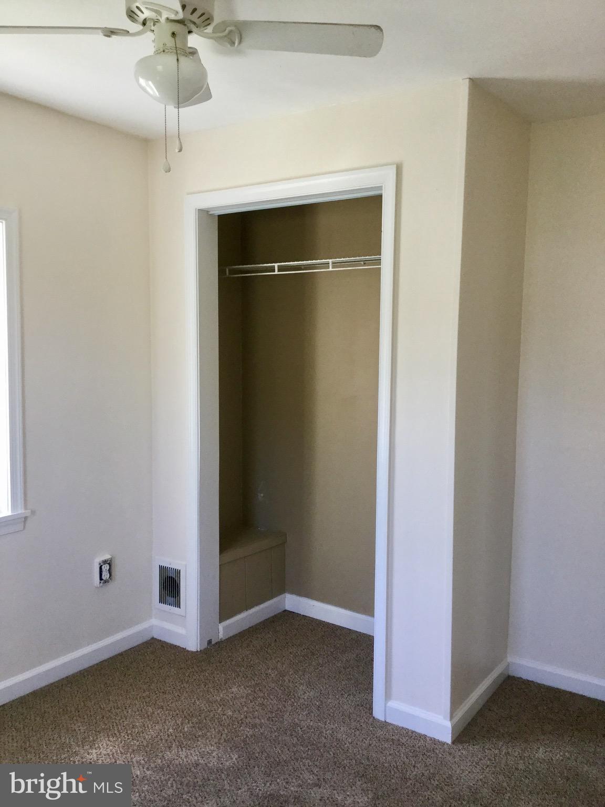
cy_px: 404
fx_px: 722
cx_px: 302
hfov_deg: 45.4
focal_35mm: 31
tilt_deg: -5.7
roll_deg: +0.1
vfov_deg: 58.4
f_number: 2.4
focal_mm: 3.3
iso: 32
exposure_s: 1/30
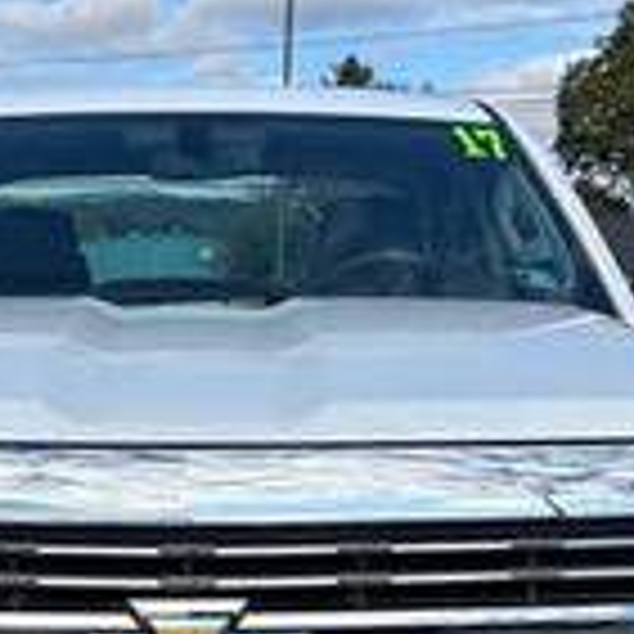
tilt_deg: -14.4
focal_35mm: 82
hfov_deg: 21.1
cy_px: 733
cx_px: 247
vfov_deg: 20.0
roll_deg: +1.1
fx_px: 1699
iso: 50
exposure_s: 1/2451
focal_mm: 5.96
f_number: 1.6
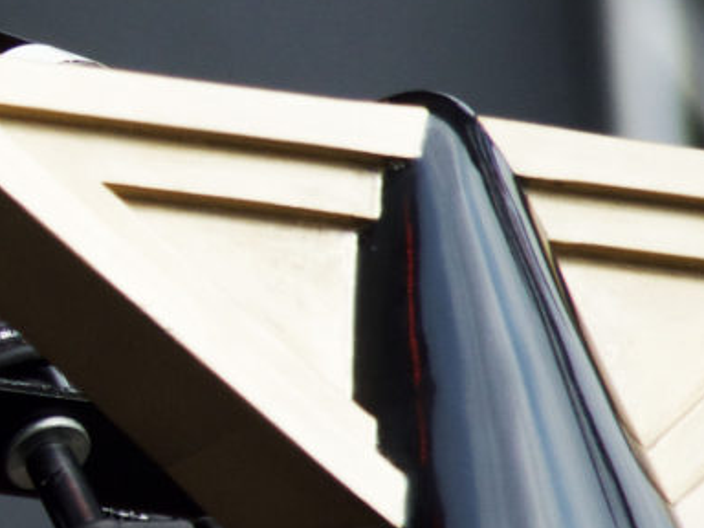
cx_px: -1030
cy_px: 96
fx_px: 26561
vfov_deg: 1.1
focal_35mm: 1306
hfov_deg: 1.5
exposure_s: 1/1250
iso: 400
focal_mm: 170
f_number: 5.3
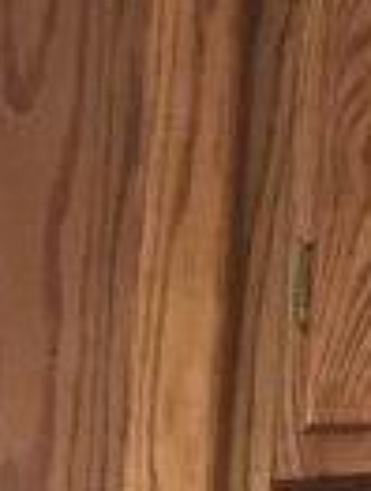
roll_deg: +0.3
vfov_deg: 9.5
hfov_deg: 7.5
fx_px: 2560
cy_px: 1244
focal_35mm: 180
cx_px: -630
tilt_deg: -11.1
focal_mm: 4.15
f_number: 2.2
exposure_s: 1/24
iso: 160
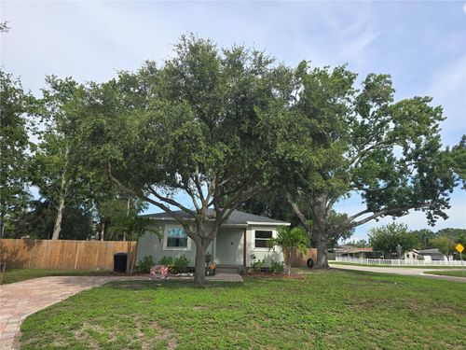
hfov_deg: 73.9
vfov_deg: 58.9
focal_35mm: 23
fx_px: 310
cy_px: 175
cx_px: 233
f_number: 1.7
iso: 12
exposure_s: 1/457
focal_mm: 6.3
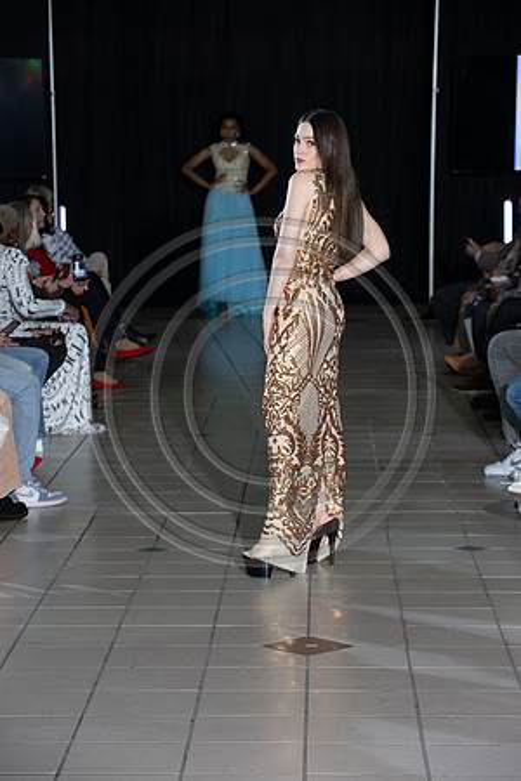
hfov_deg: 12.2
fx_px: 2431
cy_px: 390
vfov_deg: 18.3
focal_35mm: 112
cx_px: 260
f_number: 5.6
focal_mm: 112
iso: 1250
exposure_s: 1/160
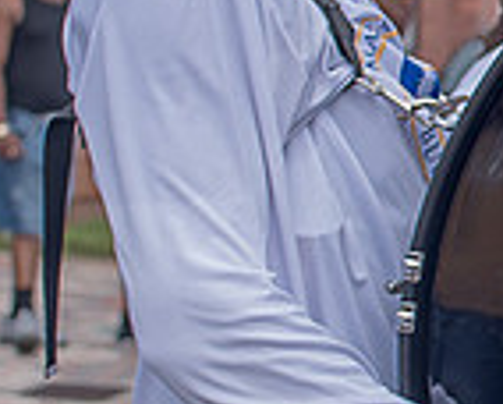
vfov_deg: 7.8
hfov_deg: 9.5
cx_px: 631
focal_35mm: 199
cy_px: 154
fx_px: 2967
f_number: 4
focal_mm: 35
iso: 100
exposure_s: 1/500
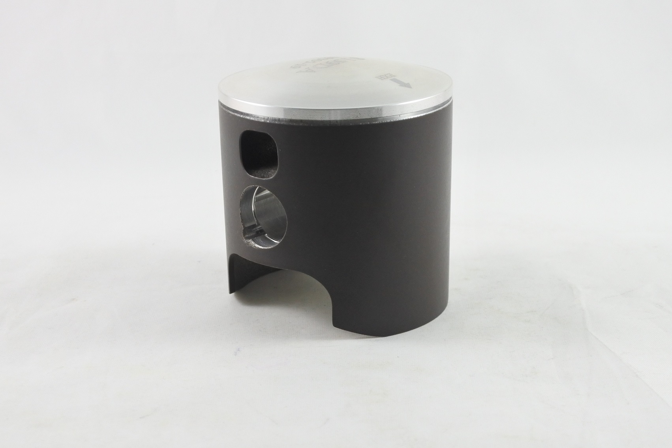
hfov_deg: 44.5
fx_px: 821
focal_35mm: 44
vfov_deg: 30.5
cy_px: 224
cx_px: 336
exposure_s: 1/125
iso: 640
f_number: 4.5
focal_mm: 16.5
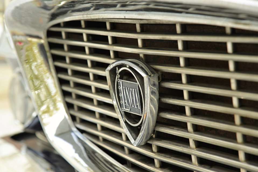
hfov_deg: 17.1
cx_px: 129
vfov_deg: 11.4
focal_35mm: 120
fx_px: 860
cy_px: 86
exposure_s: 1/100
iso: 400
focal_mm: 120
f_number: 6.3
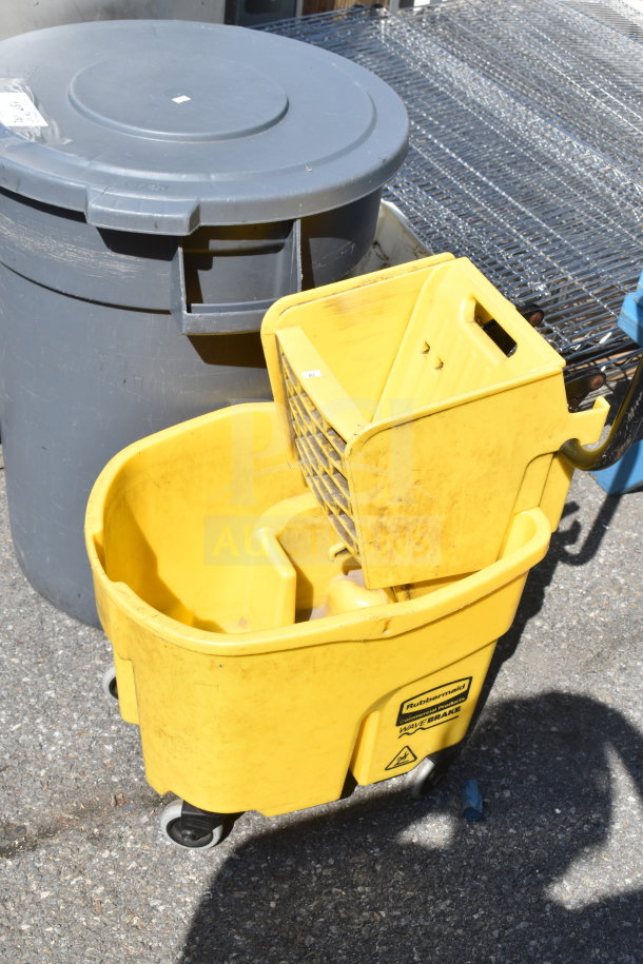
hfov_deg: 28.1
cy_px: 482
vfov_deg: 41.1
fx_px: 1286
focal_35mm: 48
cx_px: 322
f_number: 9
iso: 200
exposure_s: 1/320
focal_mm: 32
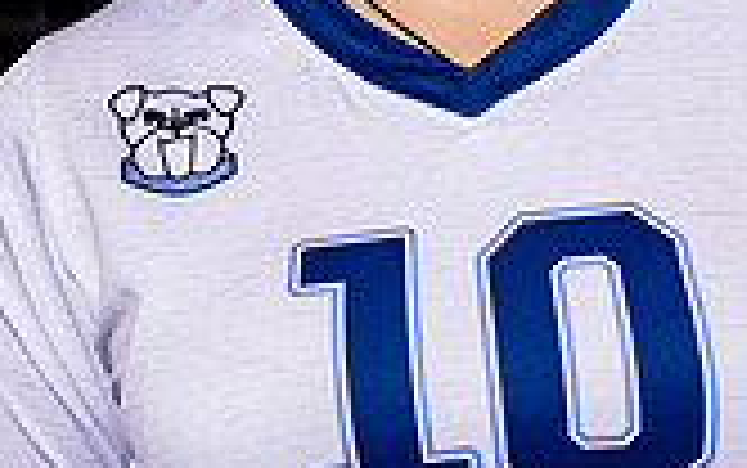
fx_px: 5113
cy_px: 96
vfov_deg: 5.2
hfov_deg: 8.4
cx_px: 400
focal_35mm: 251
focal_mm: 60
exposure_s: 1/125
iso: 250
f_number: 5.6
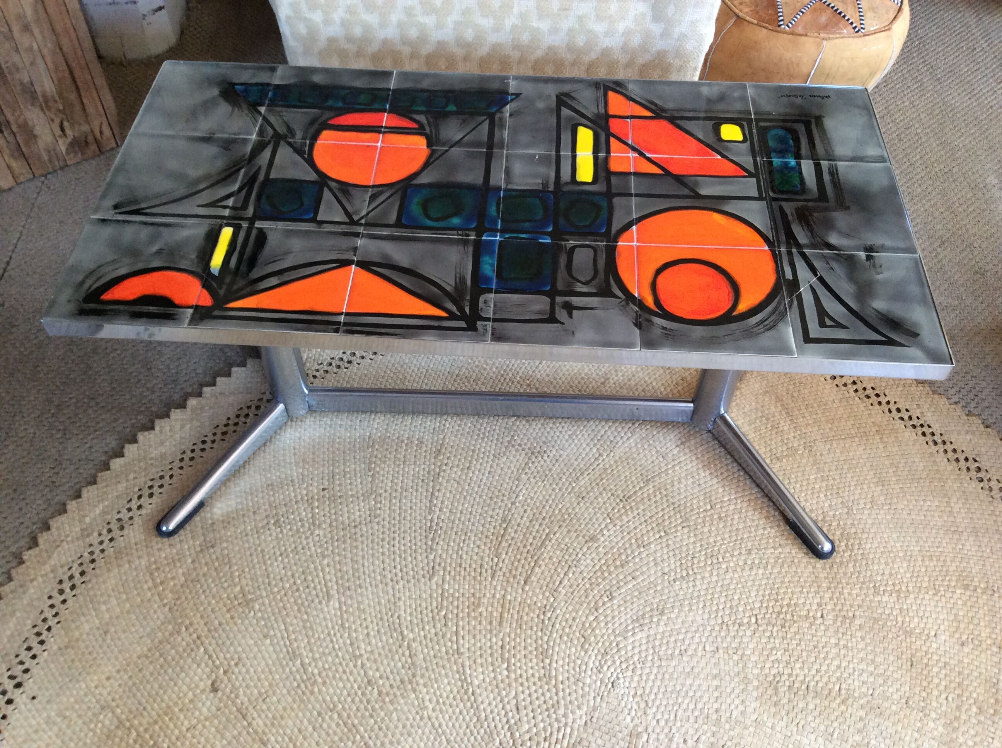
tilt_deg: -51.4
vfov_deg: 44.1
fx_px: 925
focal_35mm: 32
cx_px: 501
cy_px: 374
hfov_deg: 56.9
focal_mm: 3.3
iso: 125
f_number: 2.4
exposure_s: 1/25
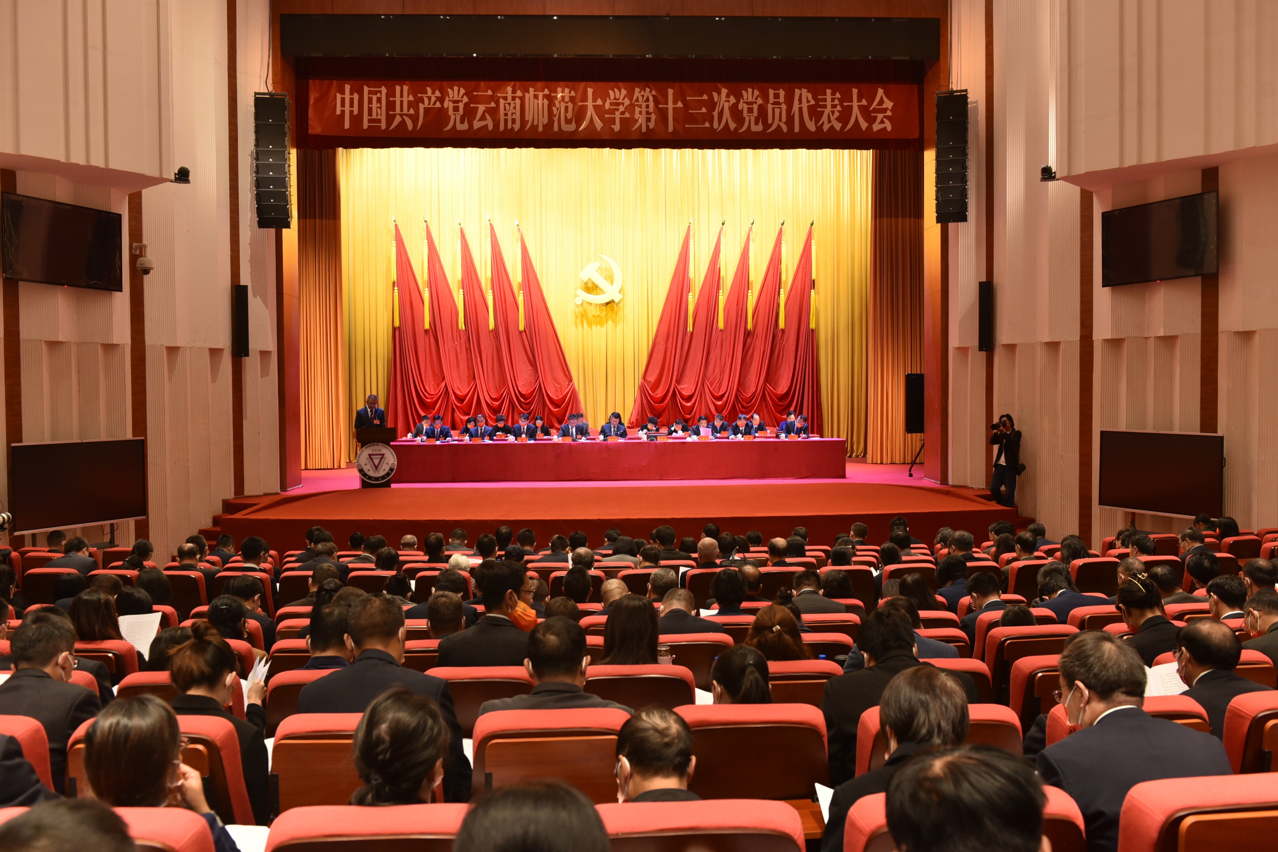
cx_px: 639
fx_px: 1100
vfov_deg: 42.3
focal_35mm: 31
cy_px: 426
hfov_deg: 60.3
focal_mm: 31
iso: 800
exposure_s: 1/80
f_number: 4.5
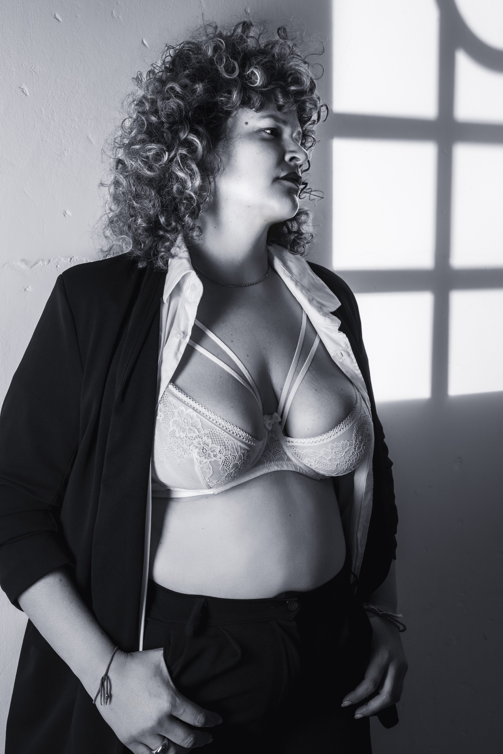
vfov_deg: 47.4
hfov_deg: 32.6
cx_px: 252
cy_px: 377
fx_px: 859
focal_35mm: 41
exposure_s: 1/100
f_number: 8
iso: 100
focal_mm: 27.4
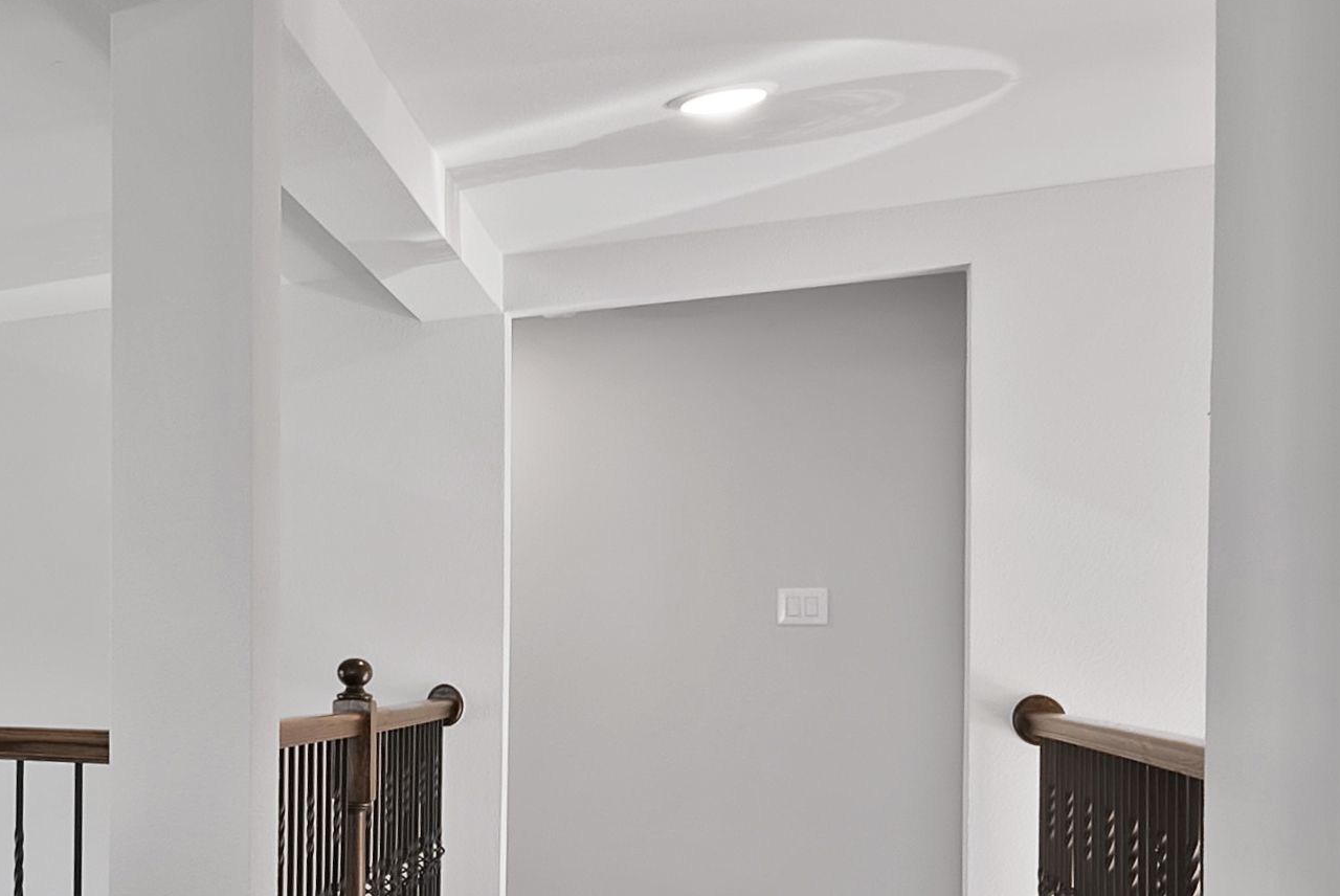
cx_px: -757
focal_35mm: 39
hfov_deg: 27.8
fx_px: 1453
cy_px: 737
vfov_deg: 33.1
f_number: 9
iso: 640
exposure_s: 1/4
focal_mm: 12
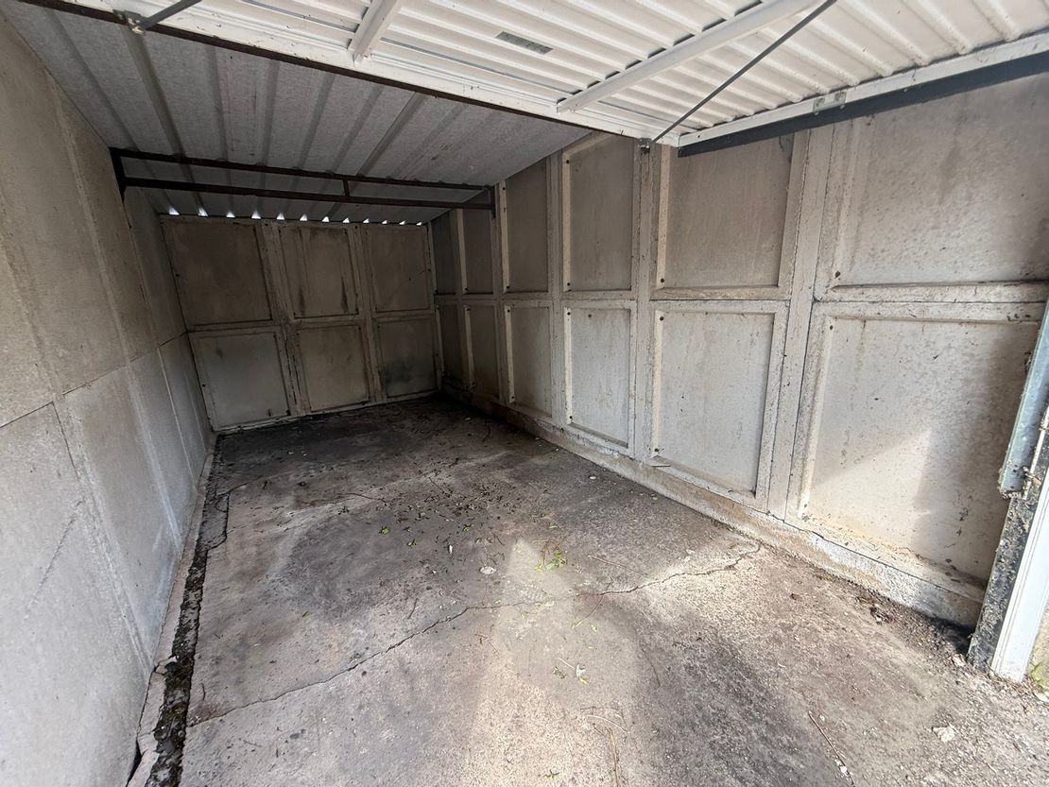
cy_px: 394
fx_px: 424
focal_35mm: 14
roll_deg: +0.9
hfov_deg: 102.1
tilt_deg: -12.8
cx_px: 524
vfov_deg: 85.7
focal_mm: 2.22
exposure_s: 1/99
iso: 64
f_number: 2.2
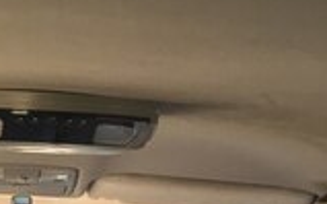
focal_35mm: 96
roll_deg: -3.8
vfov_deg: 11.2
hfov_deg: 21.3
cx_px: 43
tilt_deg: -22.7
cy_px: 497
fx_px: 855
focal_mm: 4.15
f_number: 2.2
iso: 32
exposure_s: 1/33
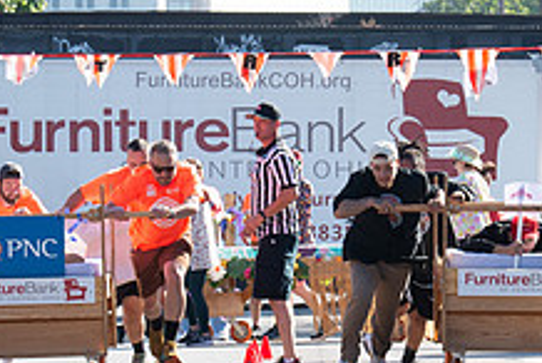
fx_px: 6377
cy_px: 224
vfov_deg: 3.3
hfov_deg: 4.9
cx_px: 320
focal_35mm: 423
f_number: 7.1
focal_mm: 112
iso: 200
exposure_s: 1/250
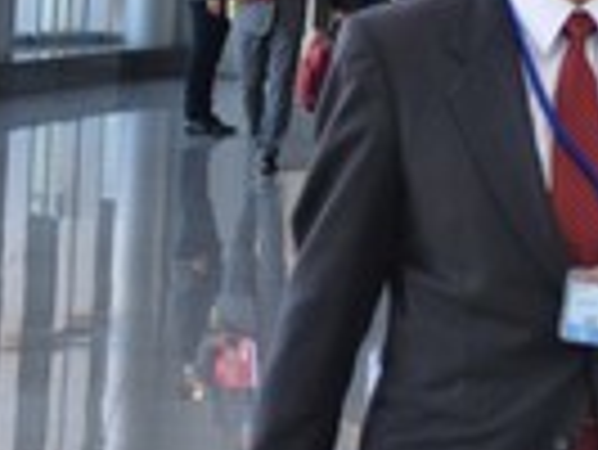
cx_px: 890
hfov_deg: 9.7
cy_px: -29
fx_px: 3441
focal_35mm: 199
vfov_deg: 7.4
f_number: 4
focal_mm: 46
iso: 320
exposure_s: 1/100
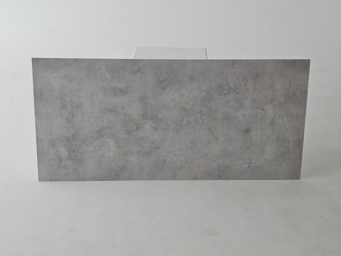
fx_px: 227
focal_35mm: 23
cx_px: 170
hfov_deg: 73.9
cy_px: 128
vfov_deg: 58.9
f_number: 1.7
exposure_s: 1/50
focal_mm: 6.3
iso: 25
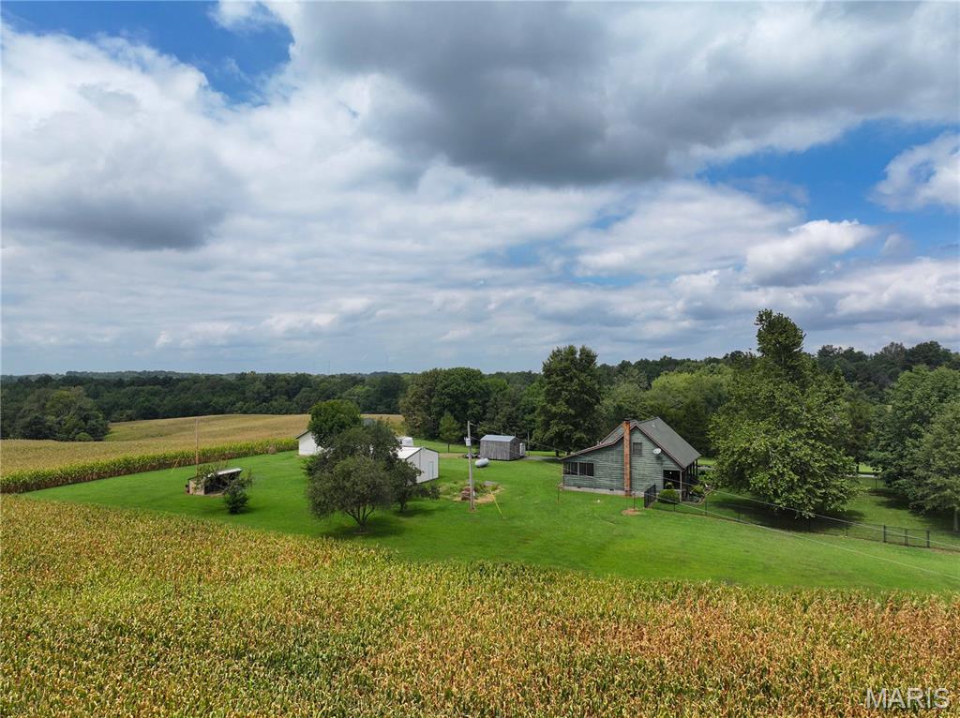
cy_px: 359
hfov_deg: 71.6
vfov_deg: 56.7
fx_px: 665
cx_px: 480
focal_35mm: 24
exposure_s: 1/2000
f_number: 2.8
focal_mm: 12.29
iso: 100
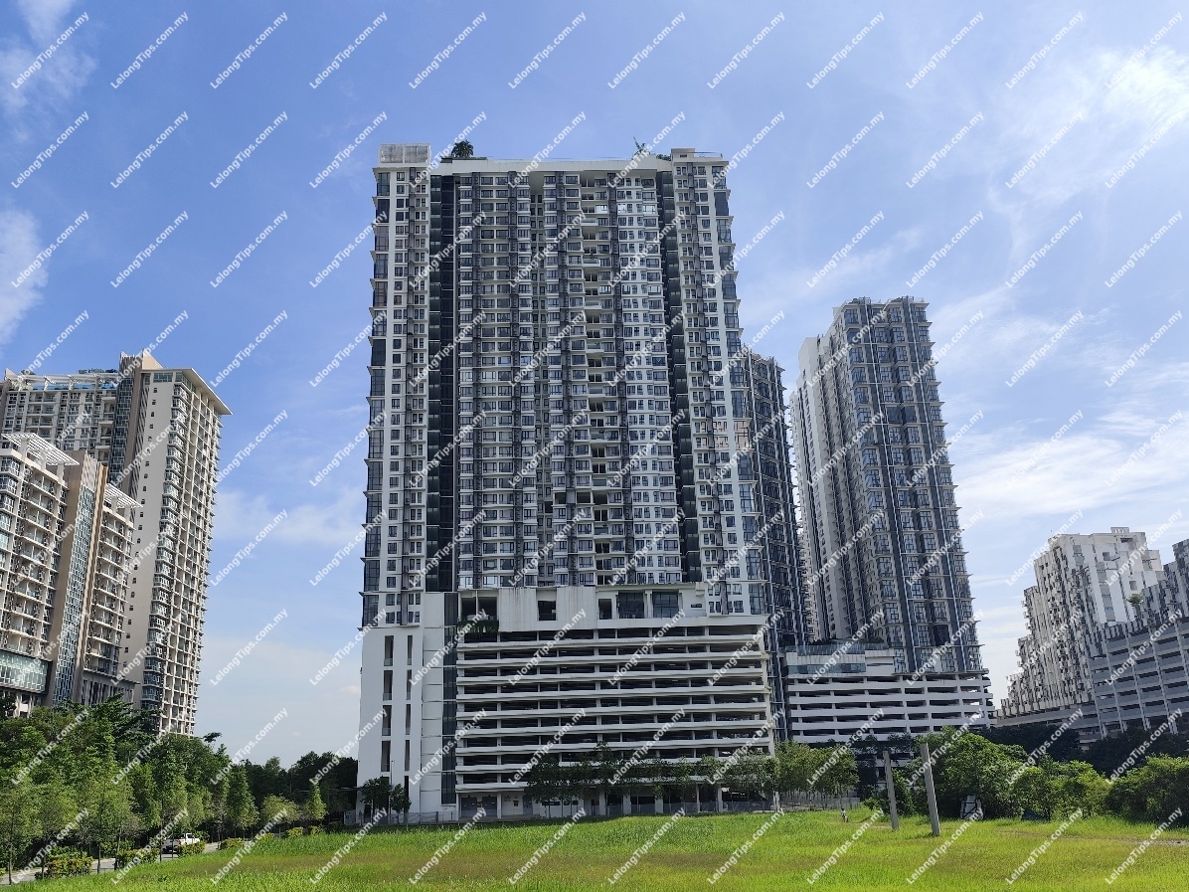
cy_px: 446
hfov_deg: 73.9
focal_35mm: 23
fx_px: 790
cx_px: 594
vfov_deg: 58.9
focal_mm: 6.14
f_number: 1.65
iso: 50
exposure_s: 1/1400
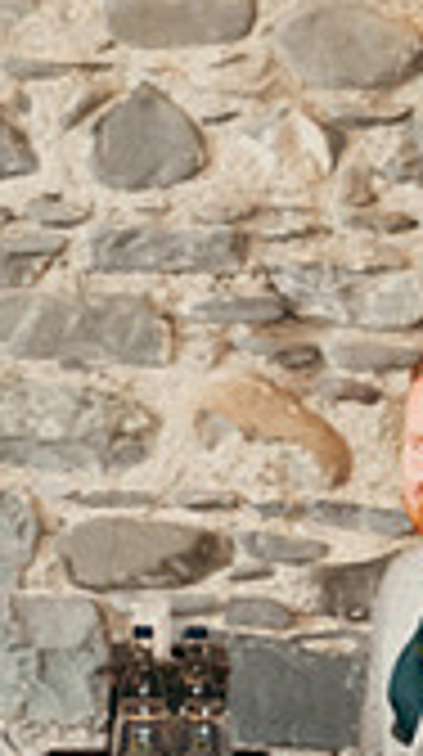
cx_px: -148
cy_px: 758
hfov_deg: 6.9
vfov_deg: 12.2
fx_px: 3484
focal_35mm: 174
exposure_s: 1/160
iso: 1250
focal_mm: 48
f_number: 3.5
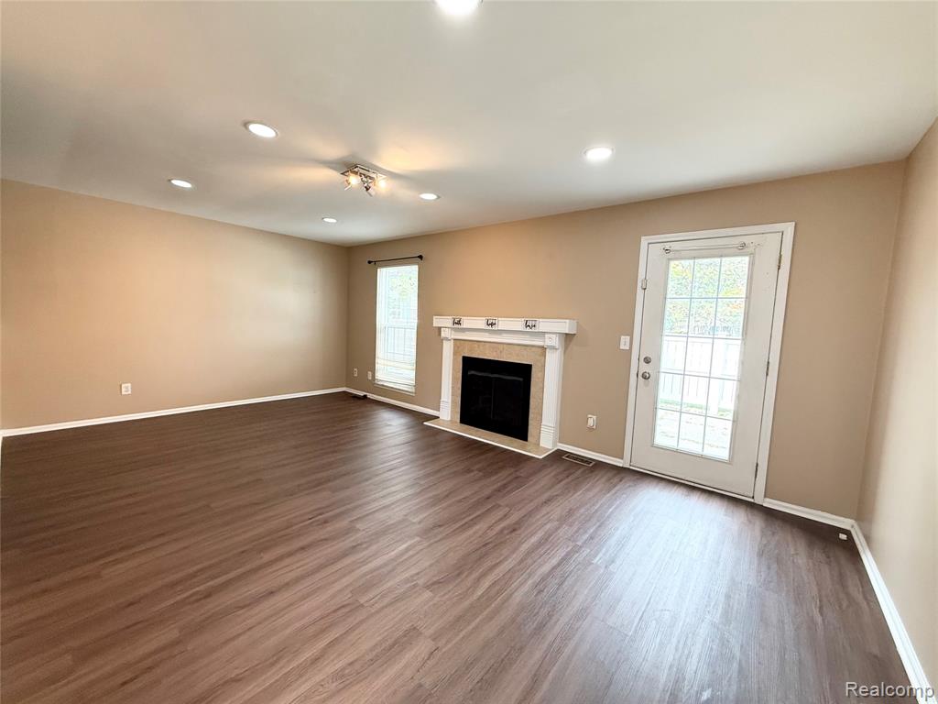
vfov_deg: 85.7
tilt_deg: -4.7
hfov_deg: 102.1
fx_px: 379
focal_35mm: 14
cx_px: 469
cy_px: 352
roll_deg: -2.6
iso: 250
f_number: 2.2
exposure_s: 1/120
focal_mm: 2.22
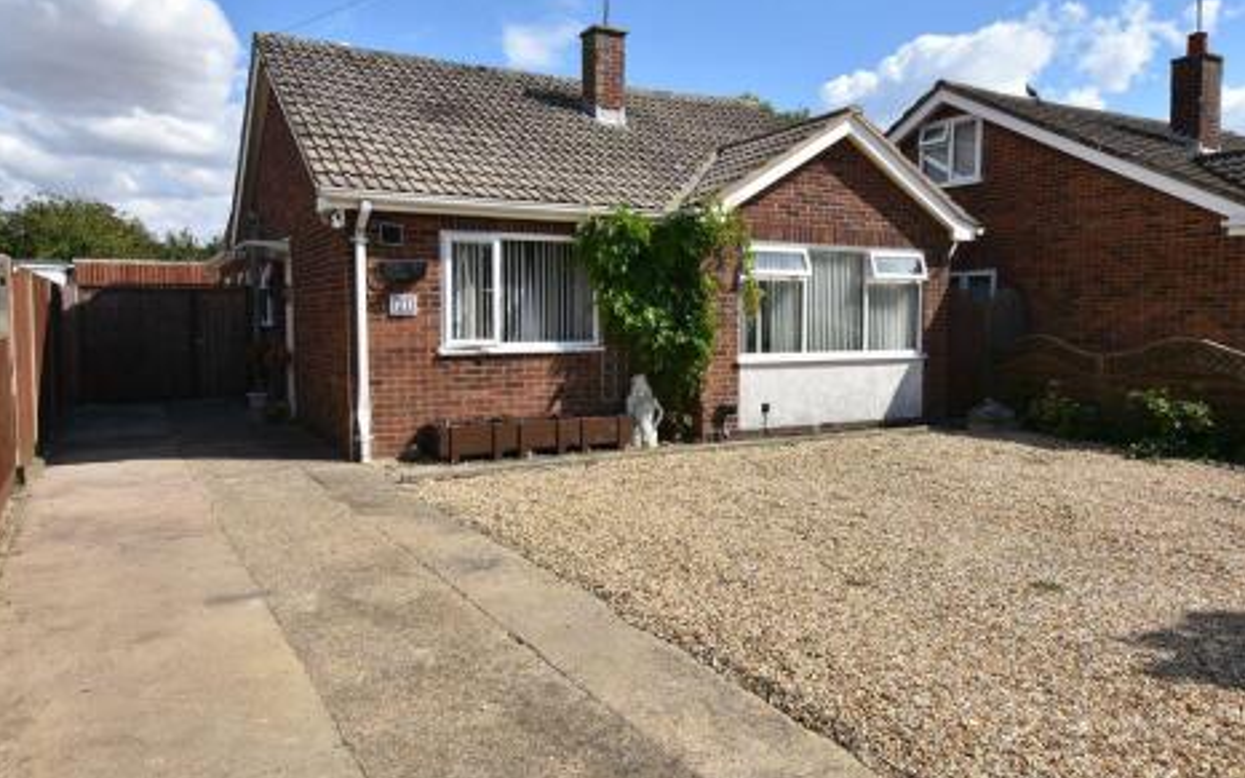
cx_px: 624
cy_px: 370
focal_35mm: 27
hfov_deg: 69.4
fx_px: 900
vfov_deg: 46.7
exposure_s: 1/500
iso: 180
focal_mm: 17
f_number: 8
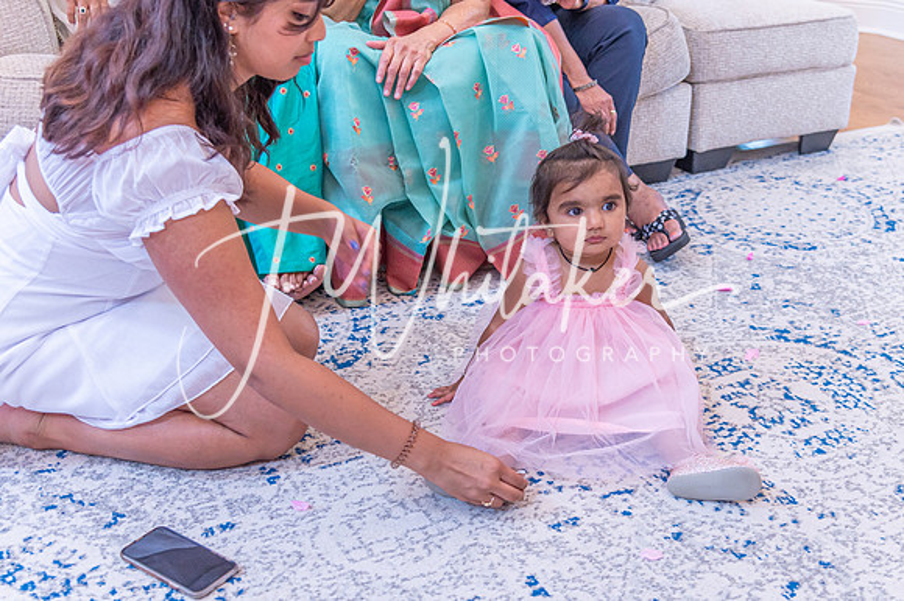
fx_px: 1041
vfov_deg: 32.2
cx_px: 502
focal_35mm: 41
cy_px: 330
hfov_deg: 46.9
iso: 800
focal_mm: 34
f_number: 4
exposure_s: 1/160
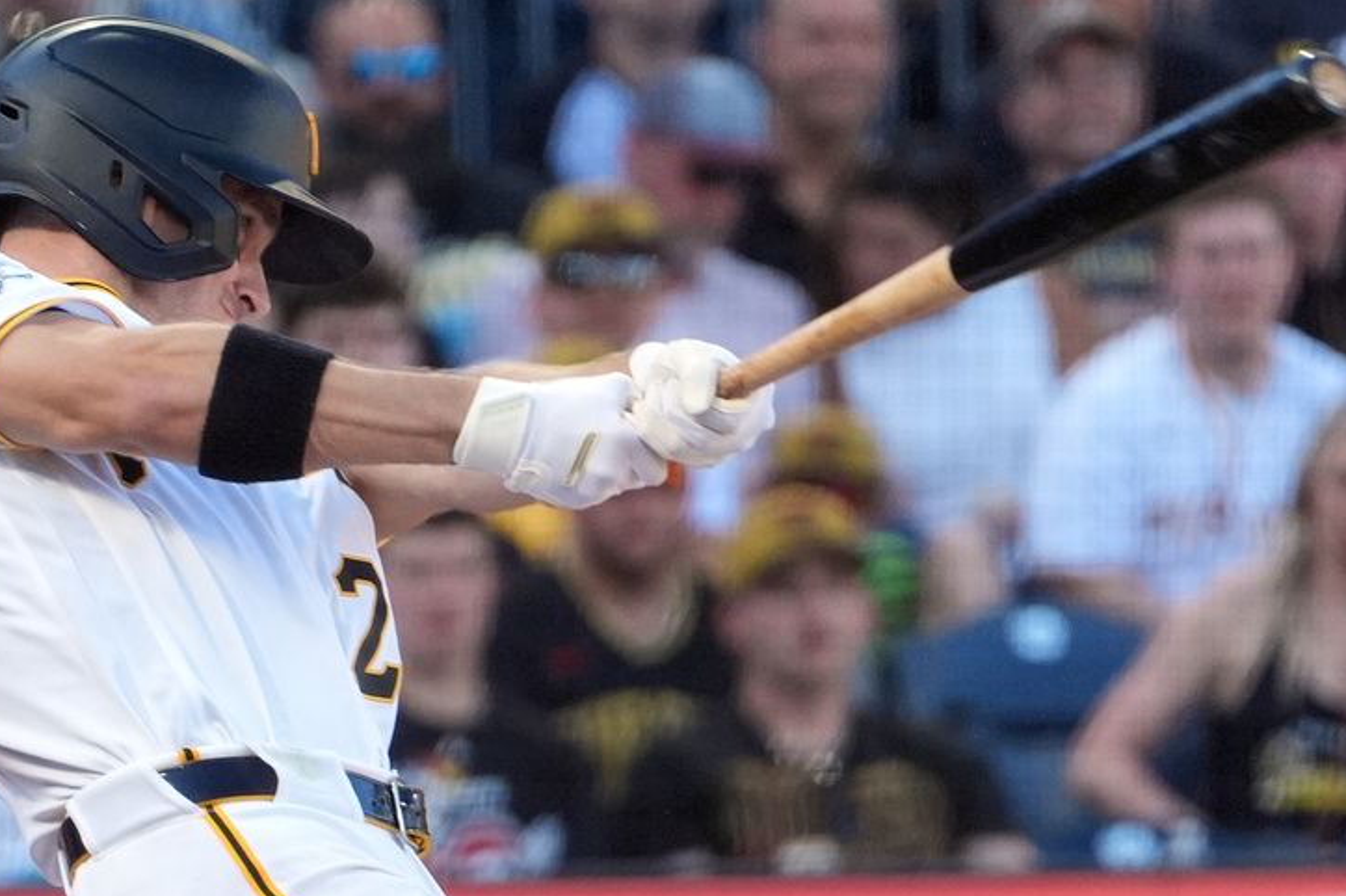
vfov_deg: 2.5
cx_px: 602
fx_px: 20516
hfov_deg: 3.8
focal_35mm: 549
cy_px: 541
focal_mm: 388
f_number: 5.6
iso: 3200
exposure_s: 1/2000
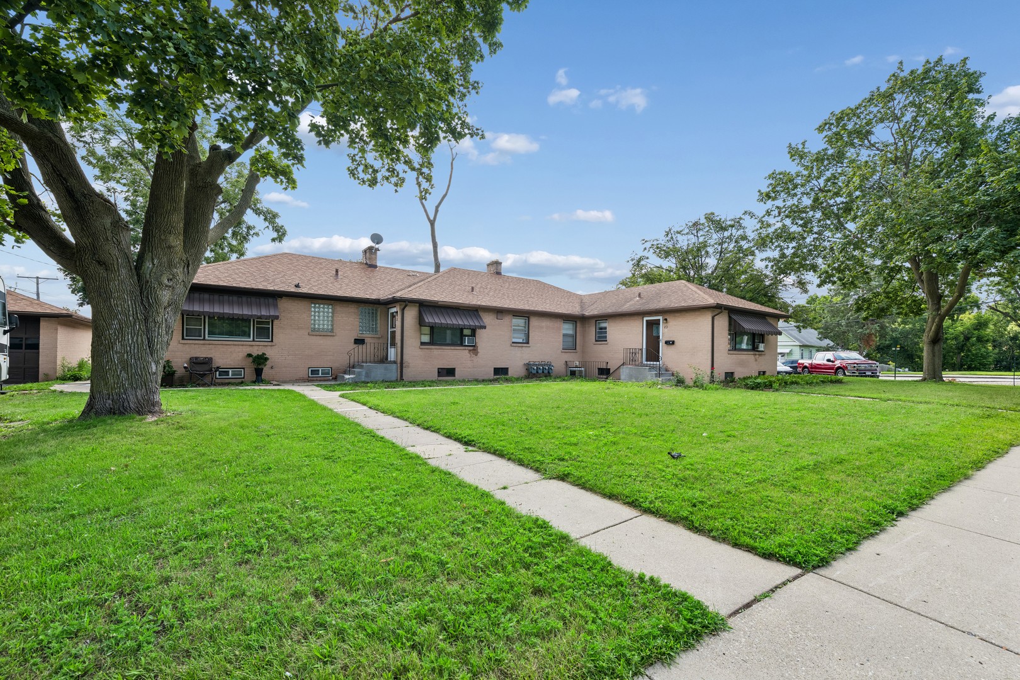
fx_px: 397
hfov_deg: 104.3
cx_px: 510
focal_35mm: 14
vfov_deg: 81.2
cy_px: 340
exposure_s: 1/160
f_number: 8
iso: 200
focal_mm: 14
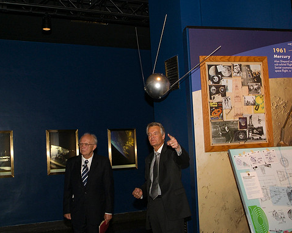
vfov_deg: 36.5
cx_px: 145
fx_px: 354
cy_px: 117
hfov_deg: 44.8
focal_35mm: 41
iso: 800
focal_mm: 24
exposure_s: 1/45
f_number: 8
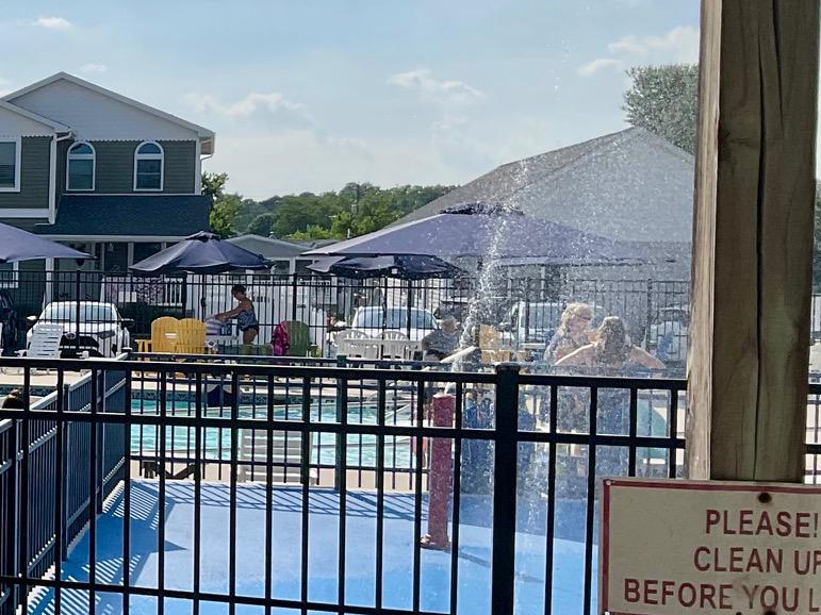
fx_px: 1826
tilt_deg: -2.4
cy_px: 325
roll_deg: -0.6
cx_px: -256
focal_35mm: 77
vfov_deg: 19.1
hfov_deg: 22.6
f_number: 1.8
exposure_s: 1/4785
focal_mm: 3
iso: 16
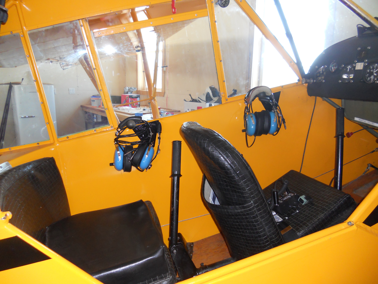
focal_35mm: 27
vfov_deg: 51.4
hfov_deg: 65.3
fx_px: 295
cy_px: 142
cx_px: 189
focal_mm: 4.9
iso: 200
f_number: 3.2
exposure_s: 1/25
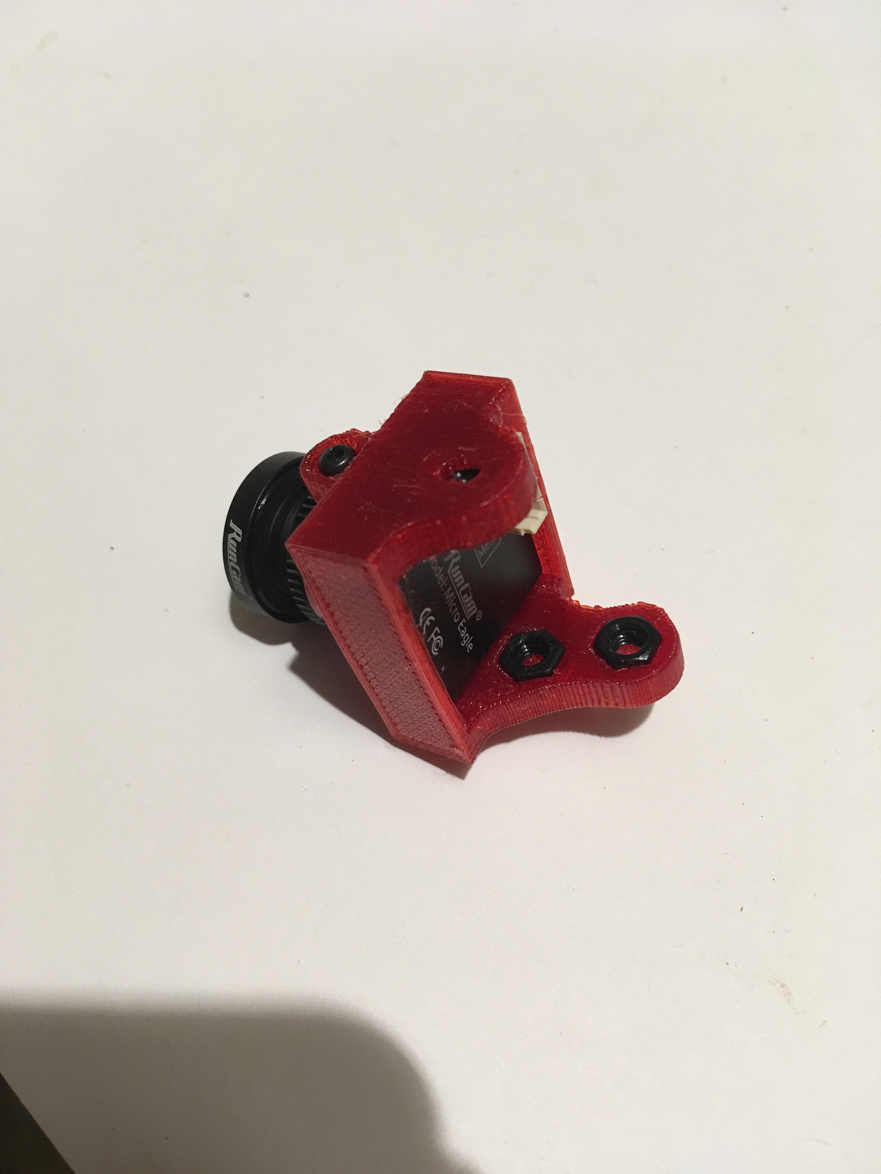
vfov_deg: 61.7
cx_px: 440
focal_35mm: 29
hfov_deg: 48.2
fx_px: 984
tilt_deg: -70.9
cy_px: 587
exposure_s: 1/33
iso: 64
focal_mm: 4.15
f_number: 2.2
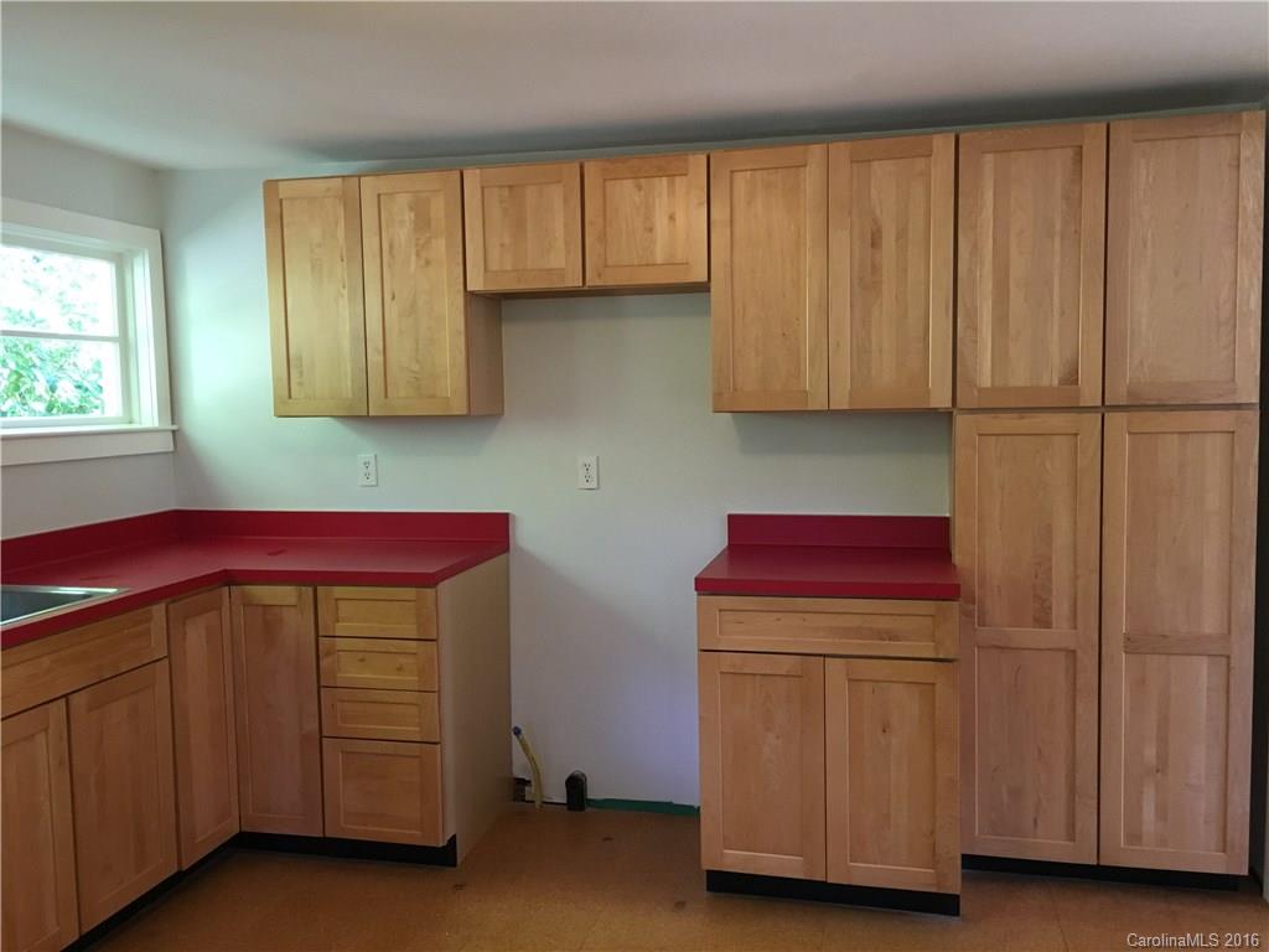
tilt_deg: -3.6
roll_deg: +0.8
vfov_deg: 48.2
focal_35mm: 29
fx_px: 1063
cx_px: 634
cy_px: 476
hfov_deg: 61.7
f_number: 2.2
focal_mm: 4.15
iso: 160
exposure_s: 1/30
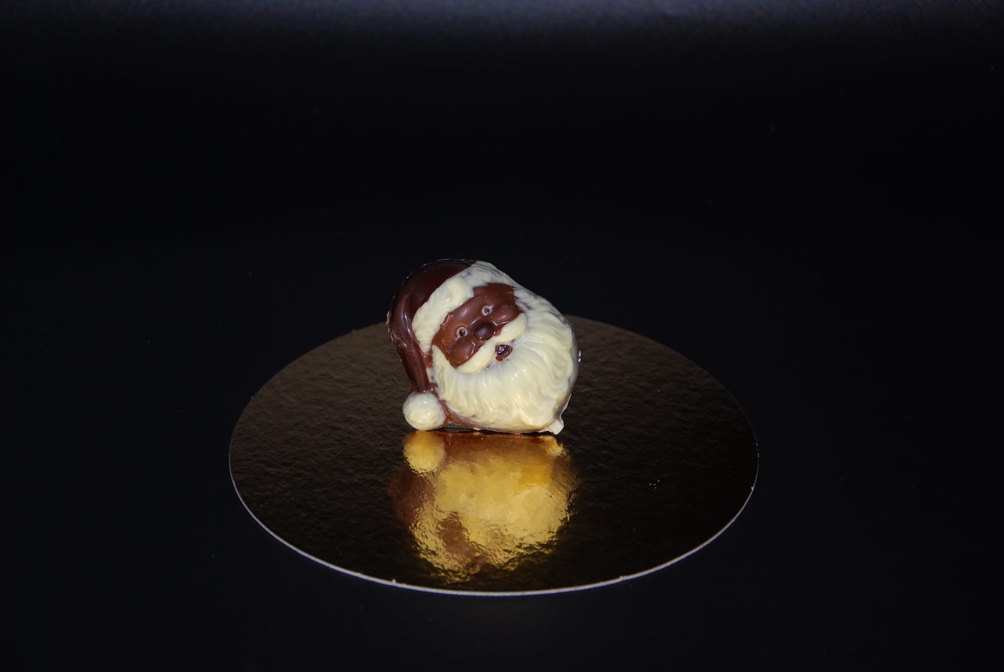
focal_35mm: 78
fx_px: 2178
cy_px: 336
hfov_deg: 26.0
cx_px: 502
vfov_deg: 17.5
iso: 200
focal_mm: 52
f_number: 5
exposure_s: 1/60
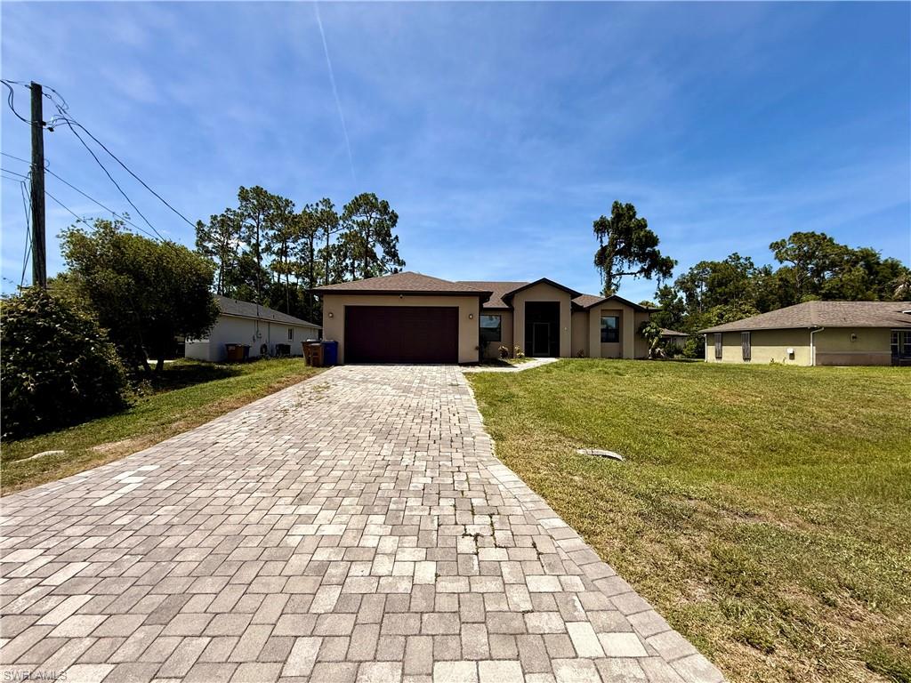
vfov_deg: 85.7
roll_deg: -0.3
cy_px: 342
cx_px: 456
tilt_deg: +2.5
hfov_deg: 102.1
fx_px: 368
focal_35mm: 14
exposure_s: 1/2611
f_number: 2.2
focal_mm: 2.22
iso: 50
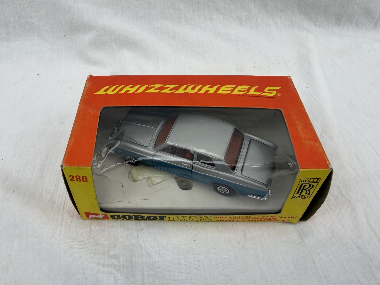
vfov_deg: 56.8
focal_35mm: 24
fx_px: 263
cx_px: 190
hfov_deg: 71.6
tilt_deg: -46.1
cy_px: 142
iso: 40
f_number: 2.2
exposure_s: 1/100
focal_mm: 2.22
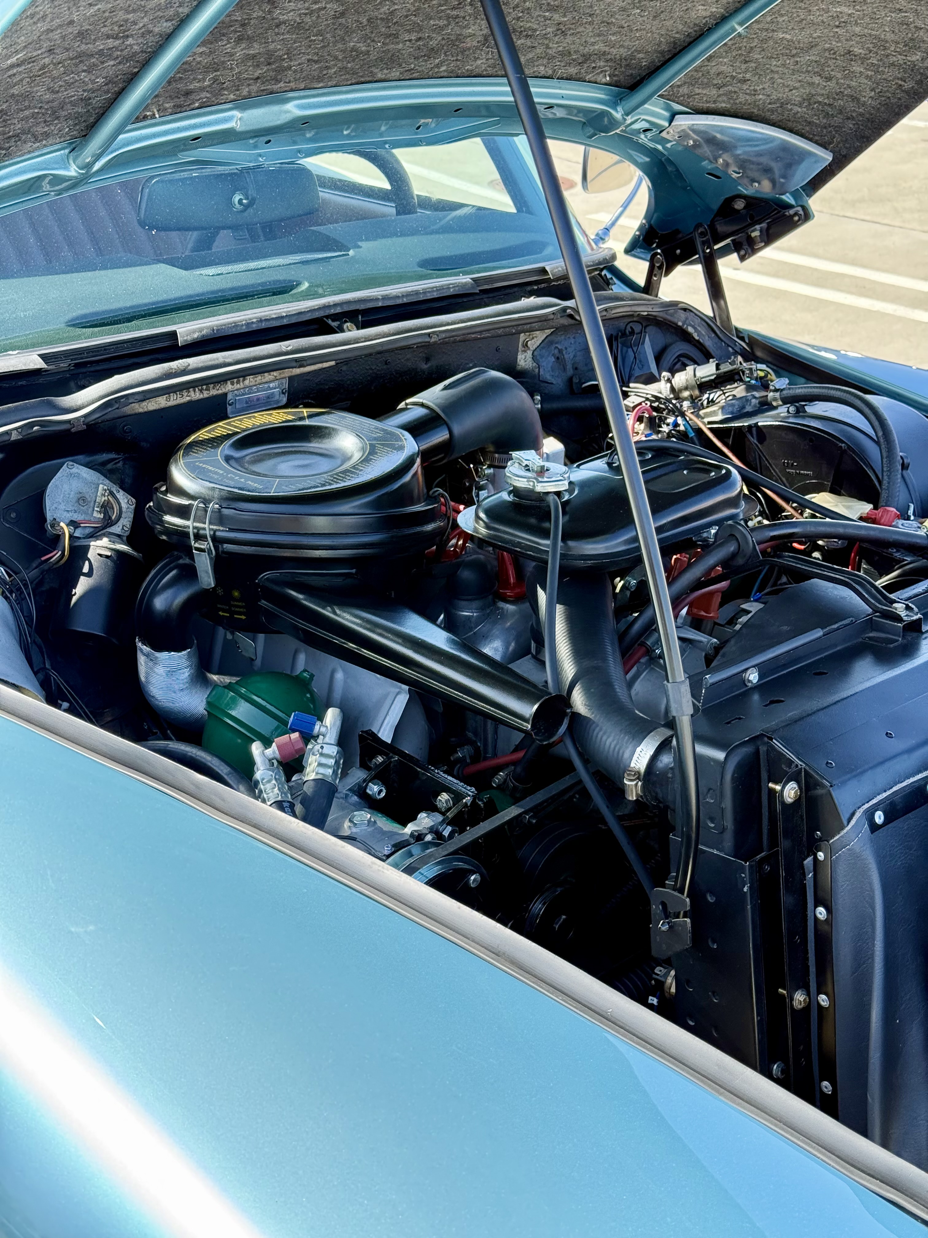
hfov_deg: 30.3
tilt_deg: -25.4
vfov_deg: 39.7
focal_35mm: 48
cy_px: 619
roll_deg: -2.9
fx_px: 1716
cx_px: 464
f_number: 1.78
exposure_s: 1/530
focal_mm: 6.76
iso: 100
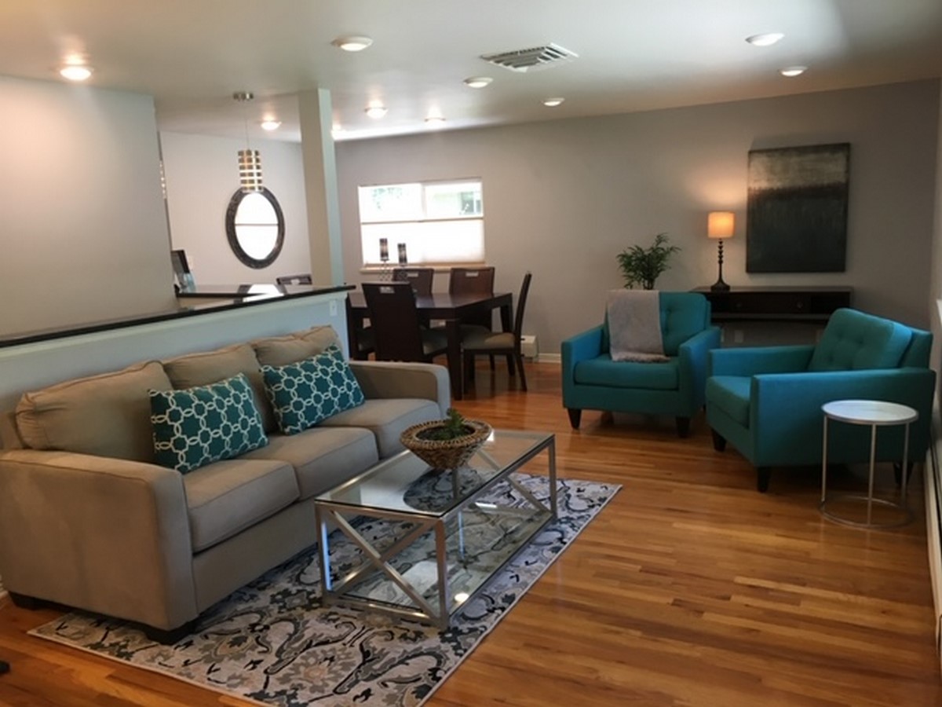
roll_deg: +2.4
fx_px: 789
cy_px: 354
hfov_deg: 61.7
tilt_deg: -10.5
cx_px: 471
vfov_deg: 48.2
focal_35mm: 29
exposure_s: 1/30
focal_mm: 4.15
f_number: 2.2
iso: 50
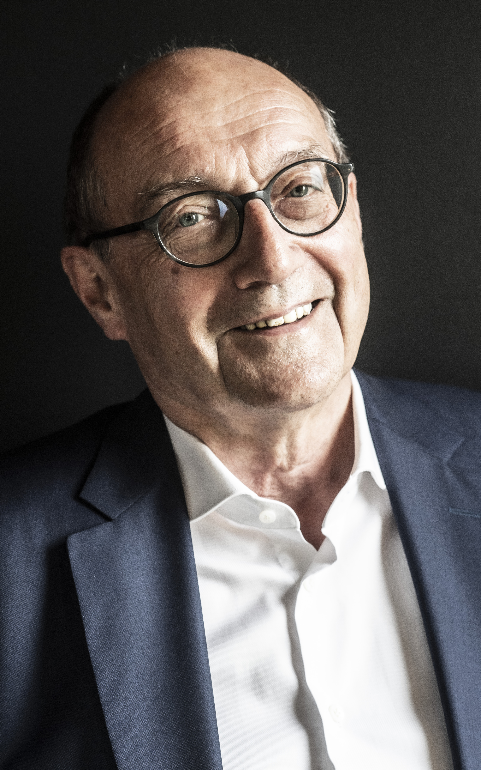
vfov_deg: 19.3
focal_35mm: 108
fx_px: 2265
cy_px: 383
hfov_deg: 12.1
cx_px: 247
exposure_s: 1/60
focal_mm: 105
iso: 2500
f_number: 6.3
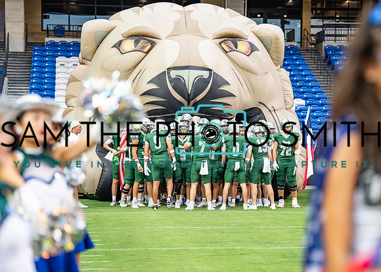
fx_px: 1362
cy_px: 145
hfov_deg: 15.9
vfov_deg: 11.4
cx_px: 220
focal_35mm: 126
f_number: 2.8
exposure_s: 1/1250
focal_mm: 111
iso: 1600
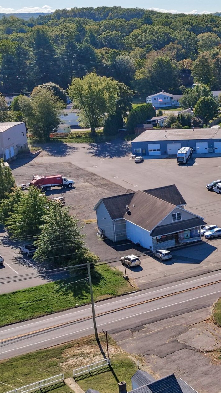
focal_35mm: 64
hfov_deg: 16.2
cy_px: 138
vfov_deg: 32.6
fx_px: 667
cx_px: 384
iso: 200
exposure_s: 1/2500
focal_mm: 8.7
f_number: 1.8
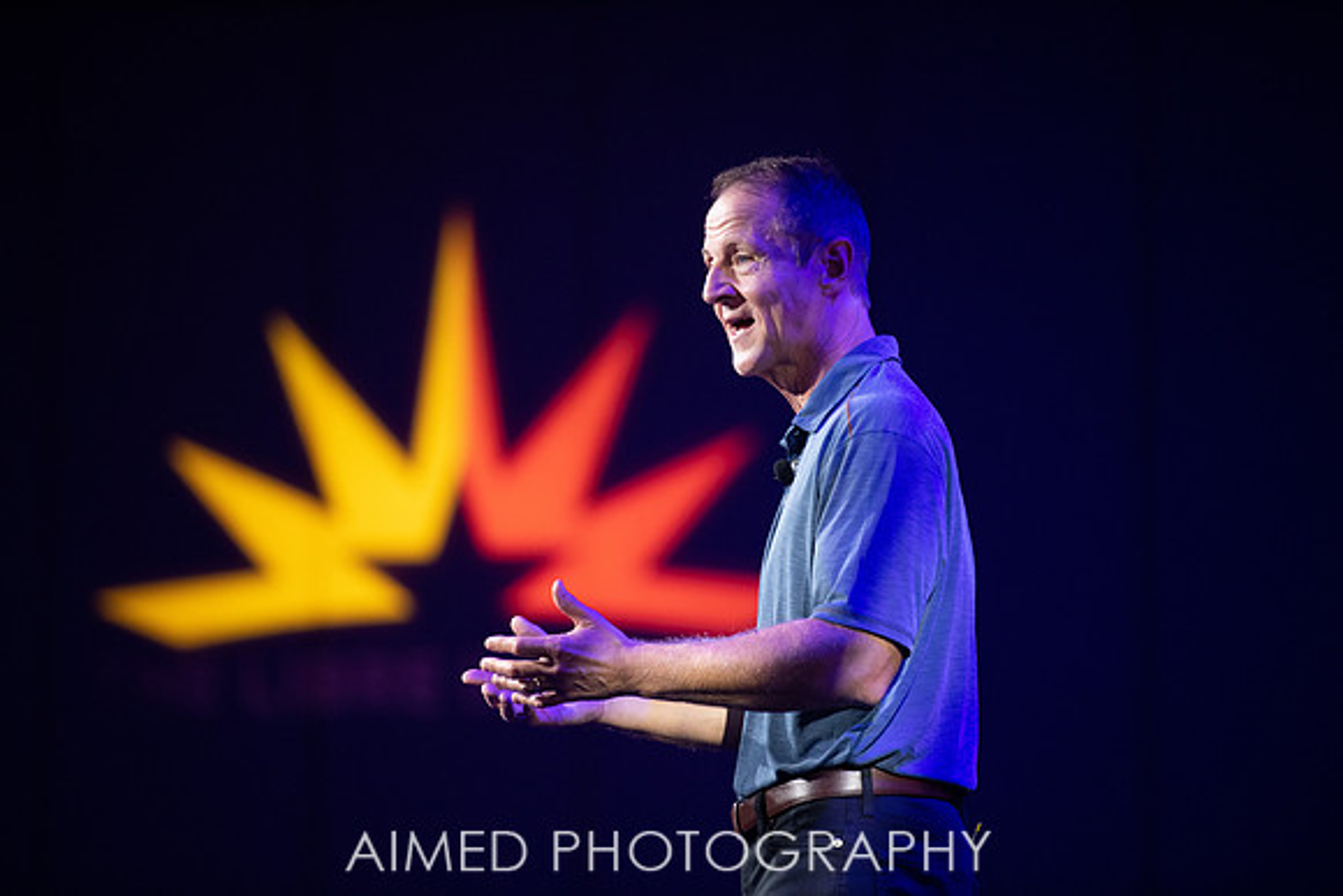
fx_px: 7463
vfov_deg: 6.9
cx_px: 672
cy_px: 448
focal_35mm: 200
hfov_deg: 10.3
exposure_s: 1/320
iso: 1600
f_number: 3.2
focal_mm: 200
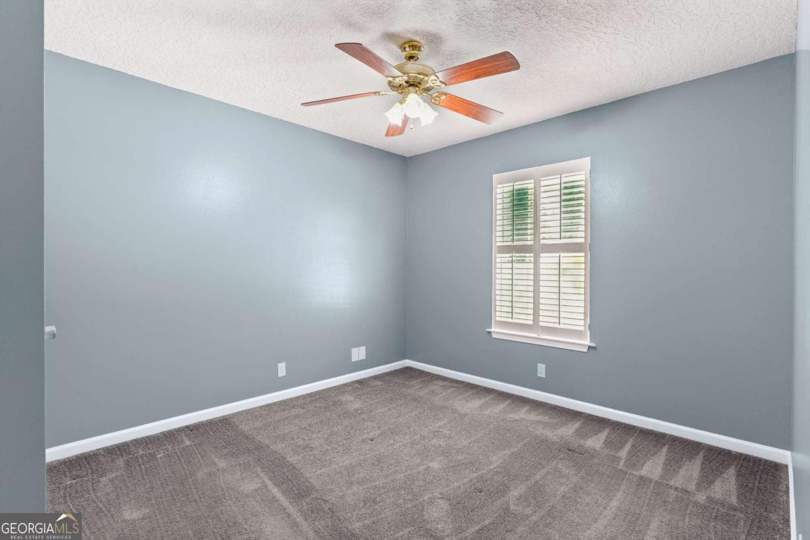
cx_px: 405
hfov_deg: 93.3
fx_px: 382
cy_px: 270
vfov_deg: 70.4
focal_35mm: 17
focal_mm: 17
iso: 250
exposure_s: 1/6
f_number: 8
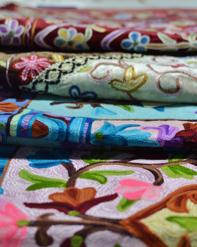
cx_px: 130
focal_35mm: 79
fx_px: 574
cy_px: 125
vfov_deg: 24.2
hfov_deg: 19.4
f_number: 3.5
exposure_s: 1/60
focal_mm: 35
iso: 200
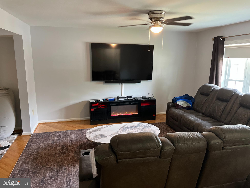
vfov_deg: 53.1
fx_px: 188
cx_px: 125
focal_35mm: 26
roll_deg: +0.4
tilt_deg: -11.0
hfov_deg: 67.3
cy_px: 94
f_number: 1.6
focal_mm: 5.1
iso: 320
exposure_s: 1/60
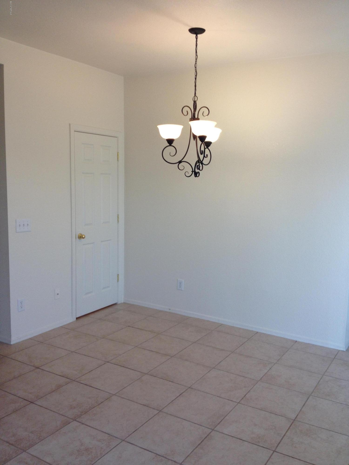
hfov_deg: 40.7
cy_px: 232
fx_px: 470
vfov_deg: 52.6
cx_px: 174
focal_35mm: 35
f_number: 2.4
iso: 64
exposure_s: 1/40
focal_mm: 4.28
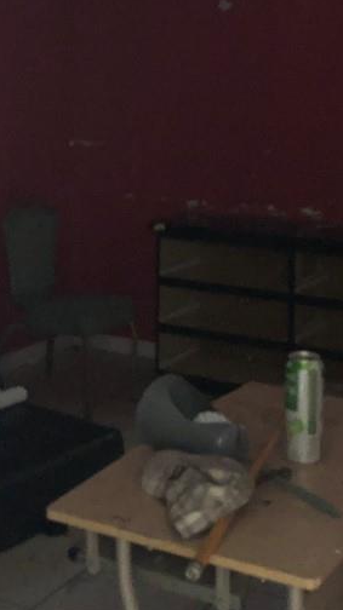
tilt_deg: -4.6
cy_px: 150
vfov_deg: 33.2
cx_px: 190
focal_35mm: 62
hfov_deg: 19.4
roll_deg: -0.8
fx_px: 1004
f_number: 1.8
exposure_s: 1/4
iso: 640
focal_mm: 3.99
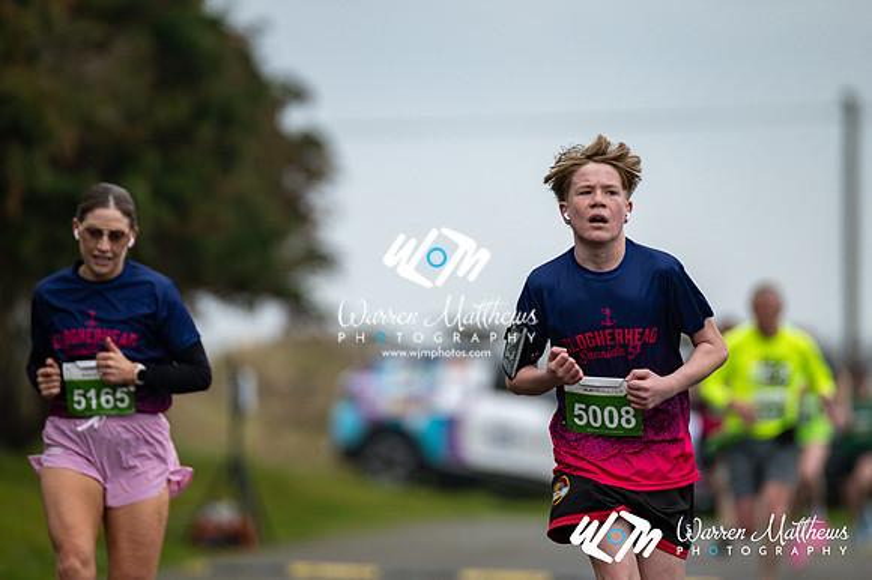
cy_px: 290
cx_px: 436
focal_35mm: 450
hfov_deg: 4.6
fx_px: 10893
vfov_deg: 3.1
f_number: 2.8
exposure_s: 1/1600
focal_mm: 300
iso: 220
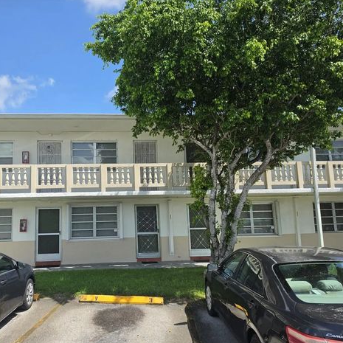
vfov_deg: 57.3
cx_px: 125
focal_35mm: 28
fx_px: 314
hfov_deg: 56.5
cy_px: 174
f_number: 1.4
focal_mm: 6.5
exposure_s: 1/5015
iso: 64
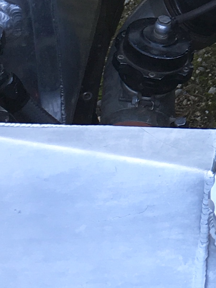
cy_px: -84
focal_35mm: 146
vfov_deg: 13.1
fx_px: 1214
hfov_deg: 9.6
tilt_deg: -45.0
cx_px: 397
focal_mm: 4.15
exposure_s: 1/50
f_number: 2.2
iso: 32
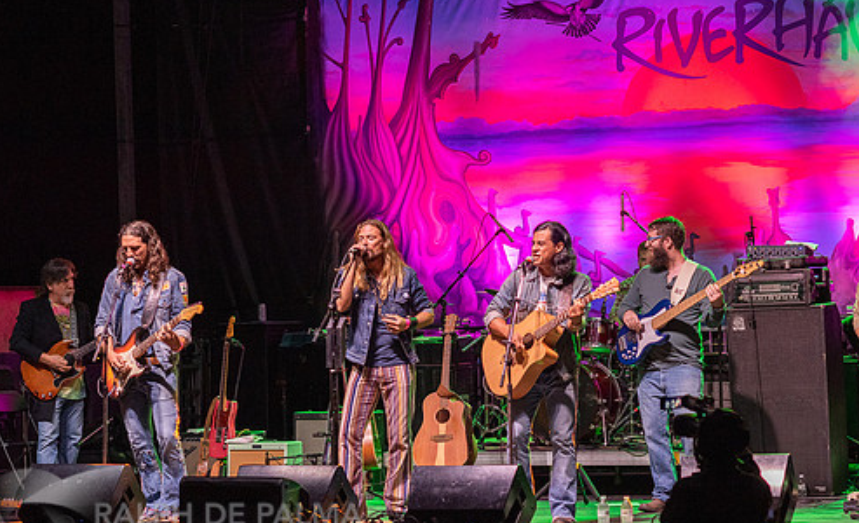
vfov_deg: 10.9
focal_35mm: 118
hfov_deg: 17.8
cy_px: 282
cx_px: 556
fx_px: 2742
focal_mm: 85
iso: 1600
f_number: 3.2
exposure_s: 1/160
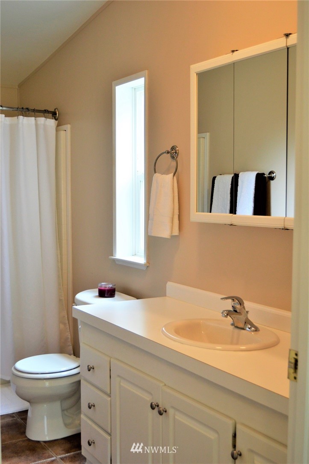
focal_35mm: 42
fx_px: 542
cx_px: 154
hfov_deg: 31.8
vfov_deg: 46.4
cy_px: 232
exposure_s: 1/80
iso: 400
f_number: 4.5
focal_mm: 28
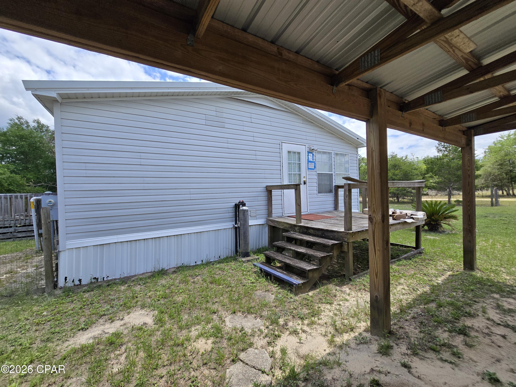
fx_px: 194
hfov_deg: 106.2
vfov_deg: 89.9
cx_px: 258
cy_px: 194
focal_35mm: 13
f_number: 2.2
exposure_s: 1/1567
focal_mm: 2.2
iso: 50
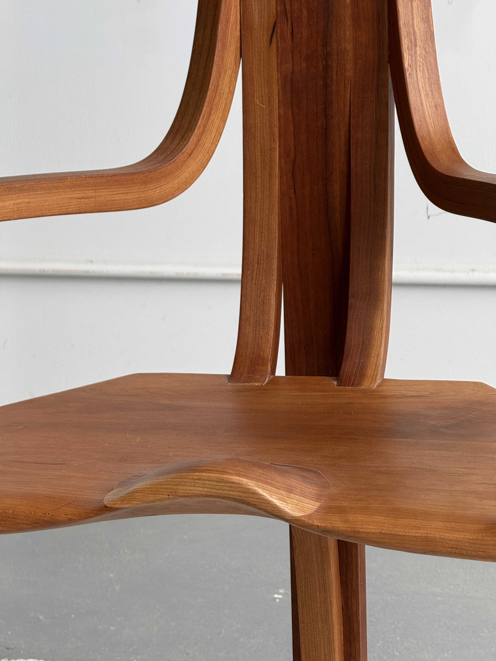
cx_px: 248
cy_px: 330
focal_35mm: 120
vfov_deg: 16.4
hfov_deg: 12.3
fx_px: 2293
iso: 64
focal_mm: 15.66
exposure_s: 1/205
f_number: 2.8
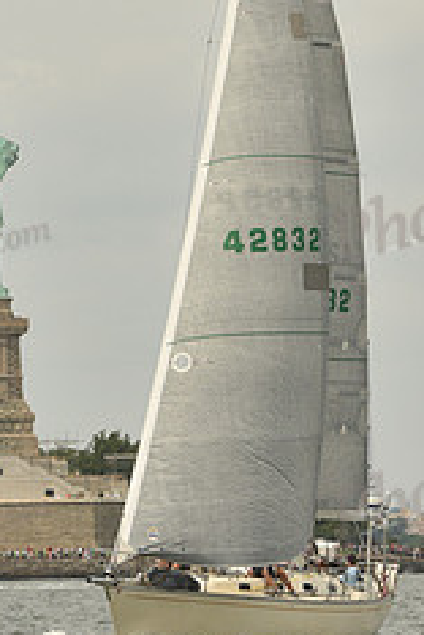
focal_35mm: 335
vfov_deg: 6.1
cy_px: 92
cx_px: 192
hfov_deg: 4.1
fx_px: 5918
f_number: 11
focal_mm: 135
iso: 250
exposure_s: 1/640
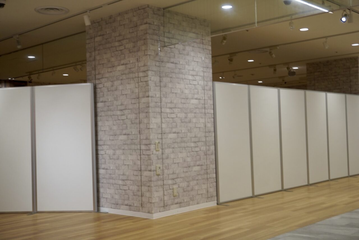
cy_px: 120
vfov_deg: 30.9
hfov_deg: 44.9
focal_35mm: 44
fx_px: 434
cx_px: 180
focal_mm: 29
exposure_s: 1/160
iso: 400
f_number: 4.5
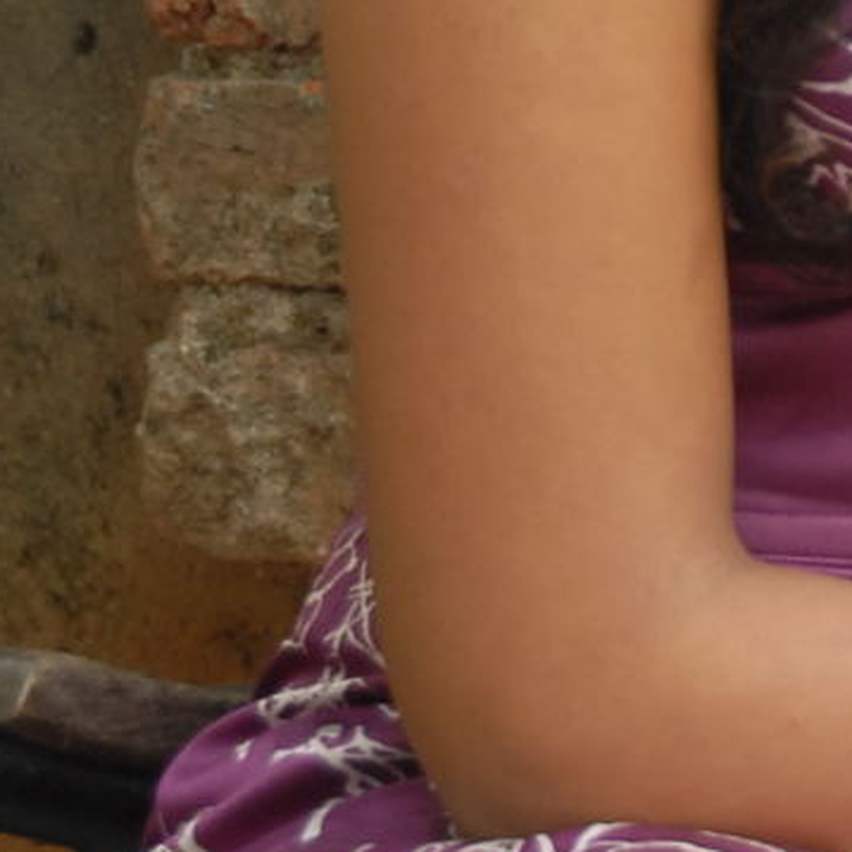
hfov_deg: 6.3
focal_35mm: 274
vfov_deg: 6.4
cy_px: 31
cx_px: 1228
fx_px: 7630
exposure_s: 1/125
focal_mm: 48
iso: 400
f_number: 5
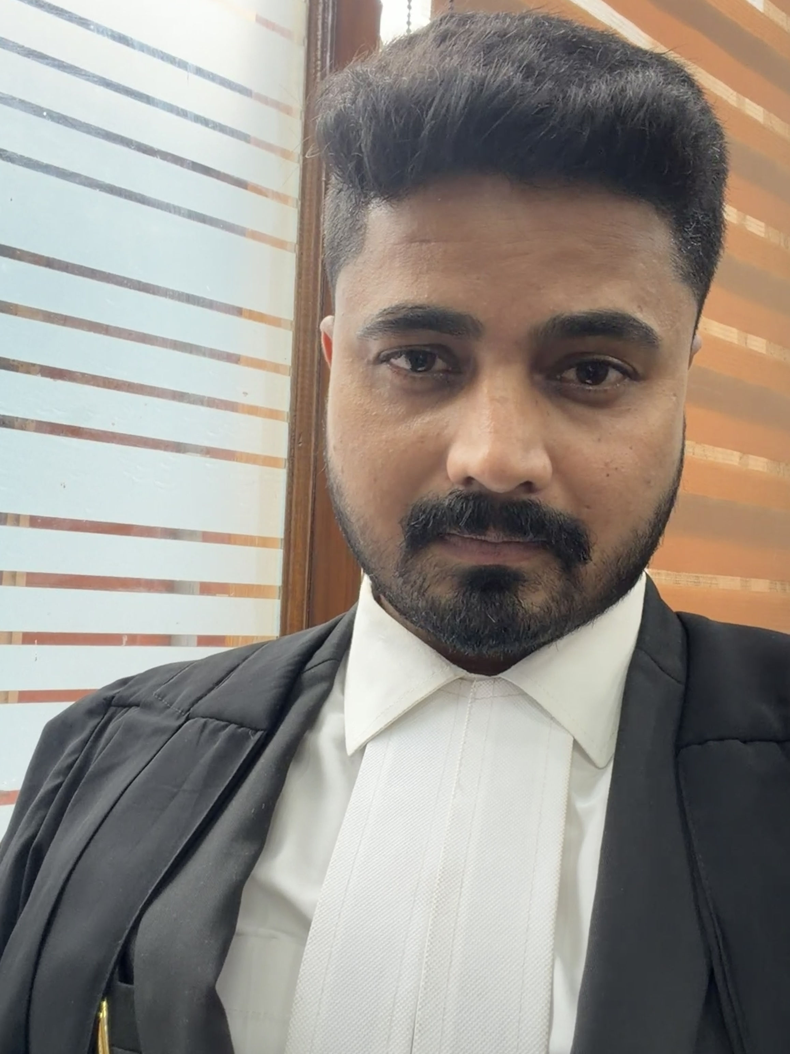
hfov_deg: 46.8
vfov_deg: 60.0
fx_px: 913
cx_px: 395
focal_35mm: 30
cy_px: 527
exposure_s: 1/50
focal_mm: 2.71
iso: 160
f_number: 1.9
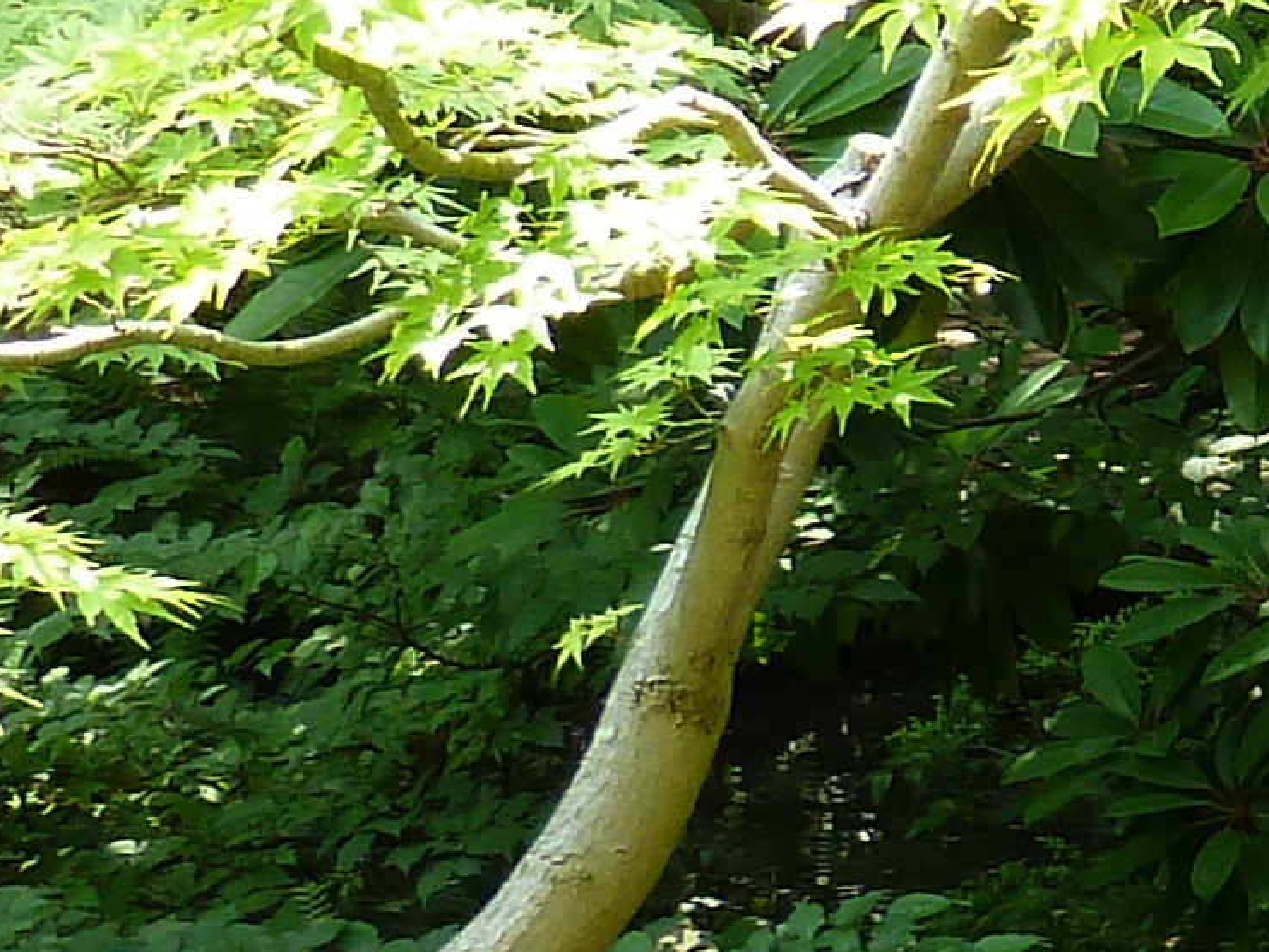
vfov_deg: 11.0
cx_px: 3030
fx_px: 4950
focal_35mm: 135
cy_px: 714
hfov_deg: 11.9
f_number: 3.3
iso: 80
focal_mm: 4.1
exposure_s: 1/50
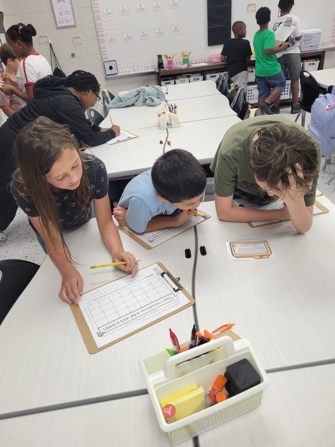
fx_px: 335
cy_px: 224
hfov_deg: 53.1
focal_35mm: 26
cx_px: 168
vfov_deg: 67.3
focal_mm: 5.4
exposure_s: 1/120
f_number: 1.8
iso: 160
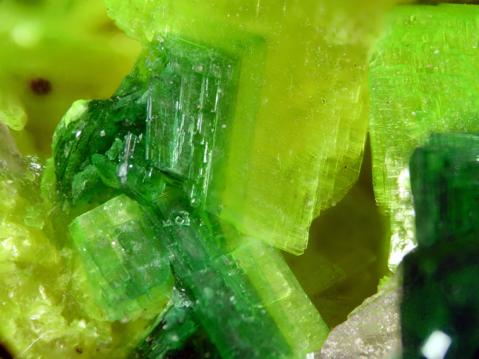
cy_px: 180
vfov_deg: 30.3
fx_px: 664
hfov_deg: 39.7
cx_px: 240
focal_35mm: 48
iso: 100
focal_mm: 12.3
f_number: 3.5
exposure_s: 1/4
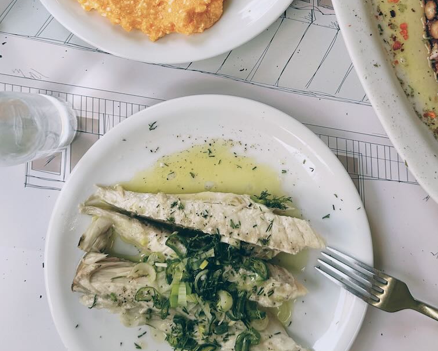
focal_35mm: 44
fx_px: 570
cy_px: 51
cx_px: 242
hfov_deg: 41.9
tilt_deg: -84.8
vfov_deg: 32.8
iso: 80
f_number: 1.78
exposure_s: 1/370
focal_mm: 6.86
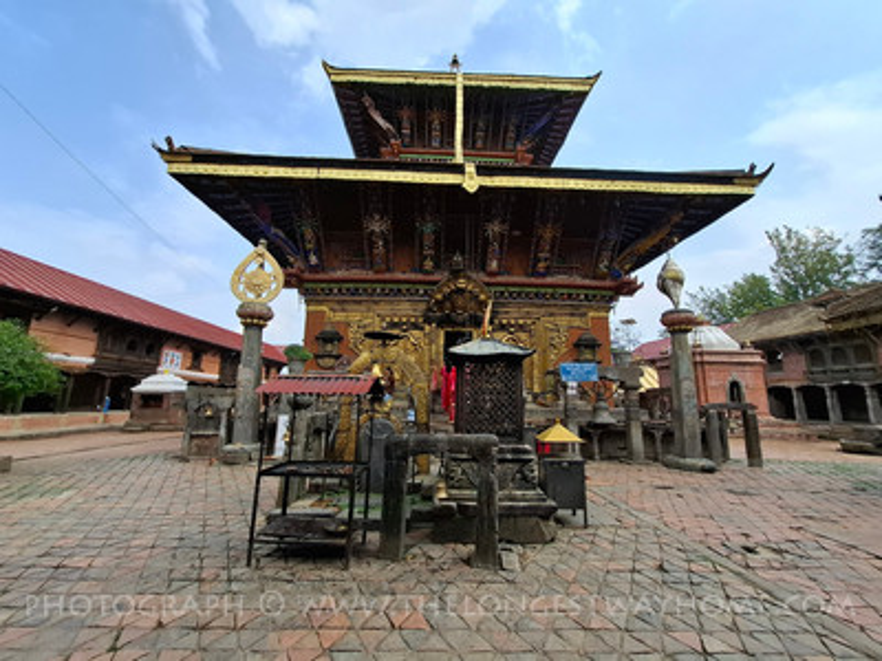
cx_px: 441
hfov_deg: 106.2
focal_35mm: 13
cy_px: 330
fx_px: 331
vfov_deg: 89.9
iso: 40
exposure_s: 1/710
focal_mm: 1.74
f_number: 2.2
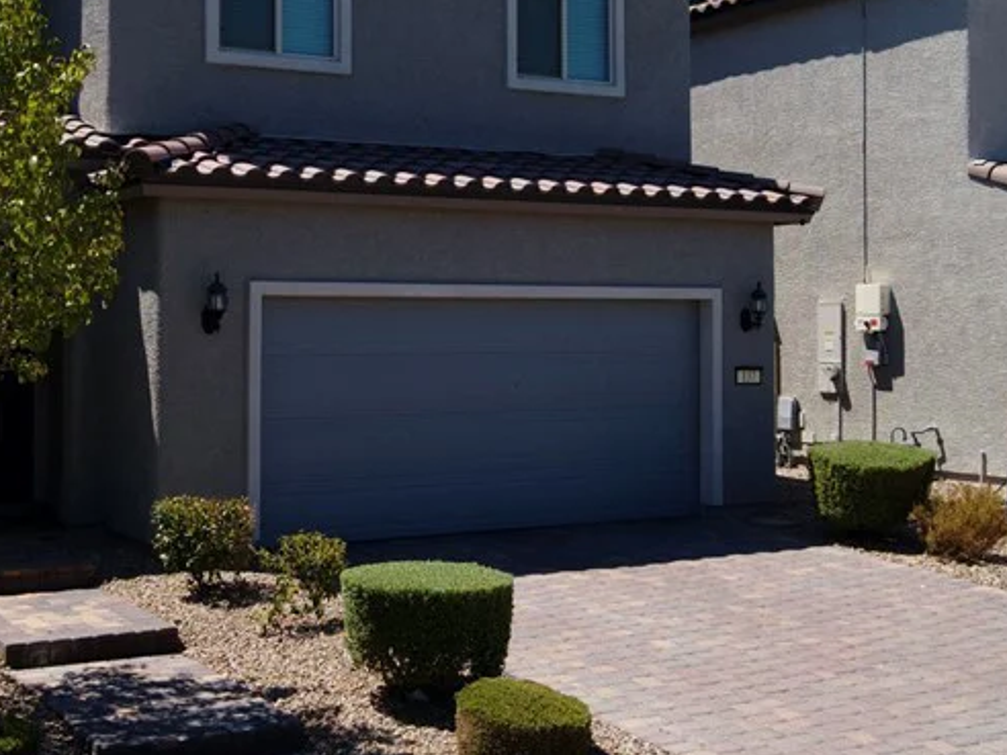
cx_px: 381
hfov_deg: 38.0
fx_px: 1455
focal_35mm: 50
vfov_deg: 29.0
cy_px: 309
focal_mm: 4.5
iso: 110
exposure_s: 1/725
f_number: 2.8
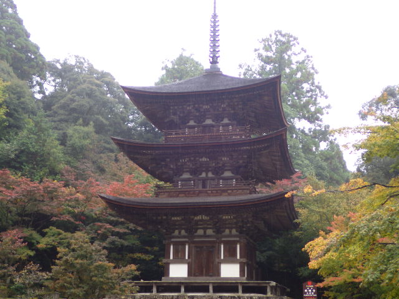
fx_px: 576
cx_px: 200
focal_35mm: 50
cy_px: 150
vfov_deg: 29.1
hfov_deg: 38.2
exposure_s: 1/60
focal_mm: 9
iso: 160
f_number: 3.2
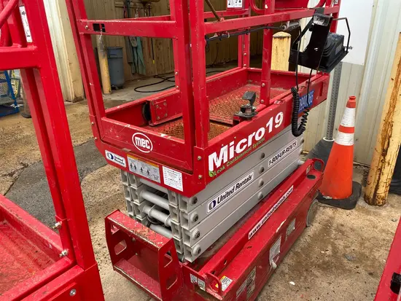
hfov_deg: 67.3
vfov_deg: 53.1
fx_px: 301
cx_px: 200
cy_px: 150
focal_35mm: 26
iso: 80
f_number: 1.8
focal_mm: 4.25
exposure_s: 1/121
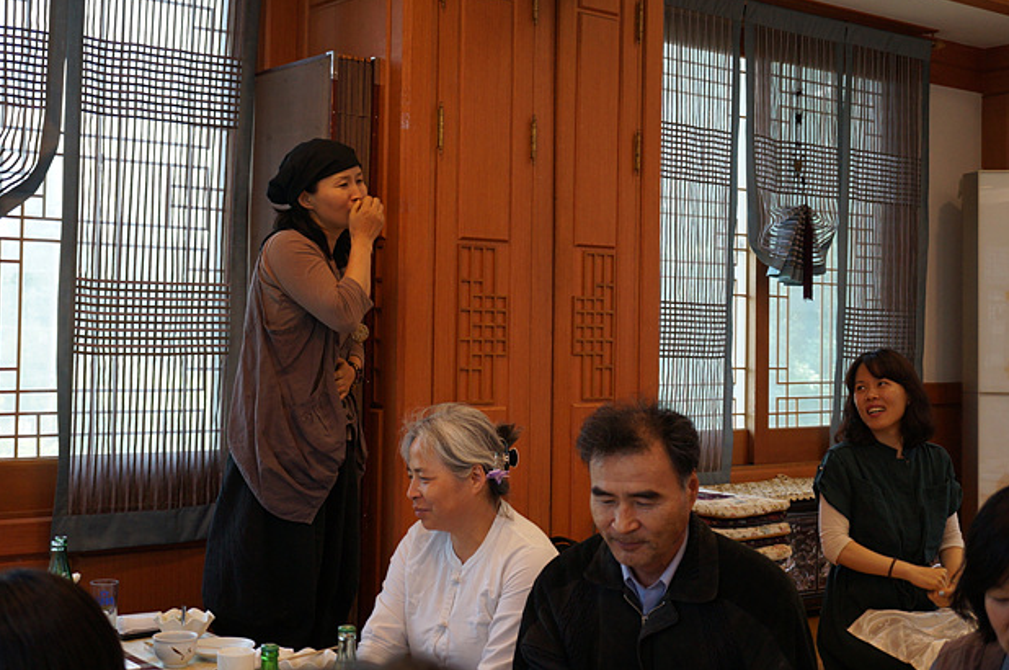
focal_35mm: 51
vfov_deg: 26.4
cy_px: 293
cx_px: 473
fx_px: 1427
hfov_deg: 38.9
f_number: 4
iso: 640
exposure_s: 1/160
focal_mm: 30
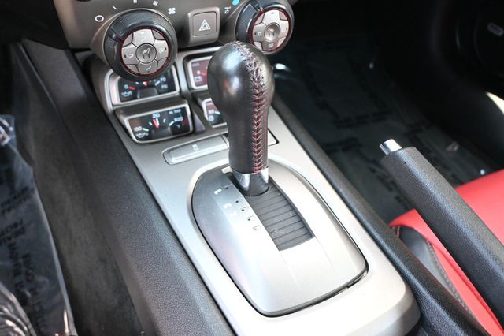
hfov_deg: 63.2
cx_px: 252
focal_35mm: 29
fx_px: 409
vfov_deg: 44.6
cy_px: 168
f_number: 3.8
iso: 2500
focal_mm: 19.5
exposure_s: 1/125
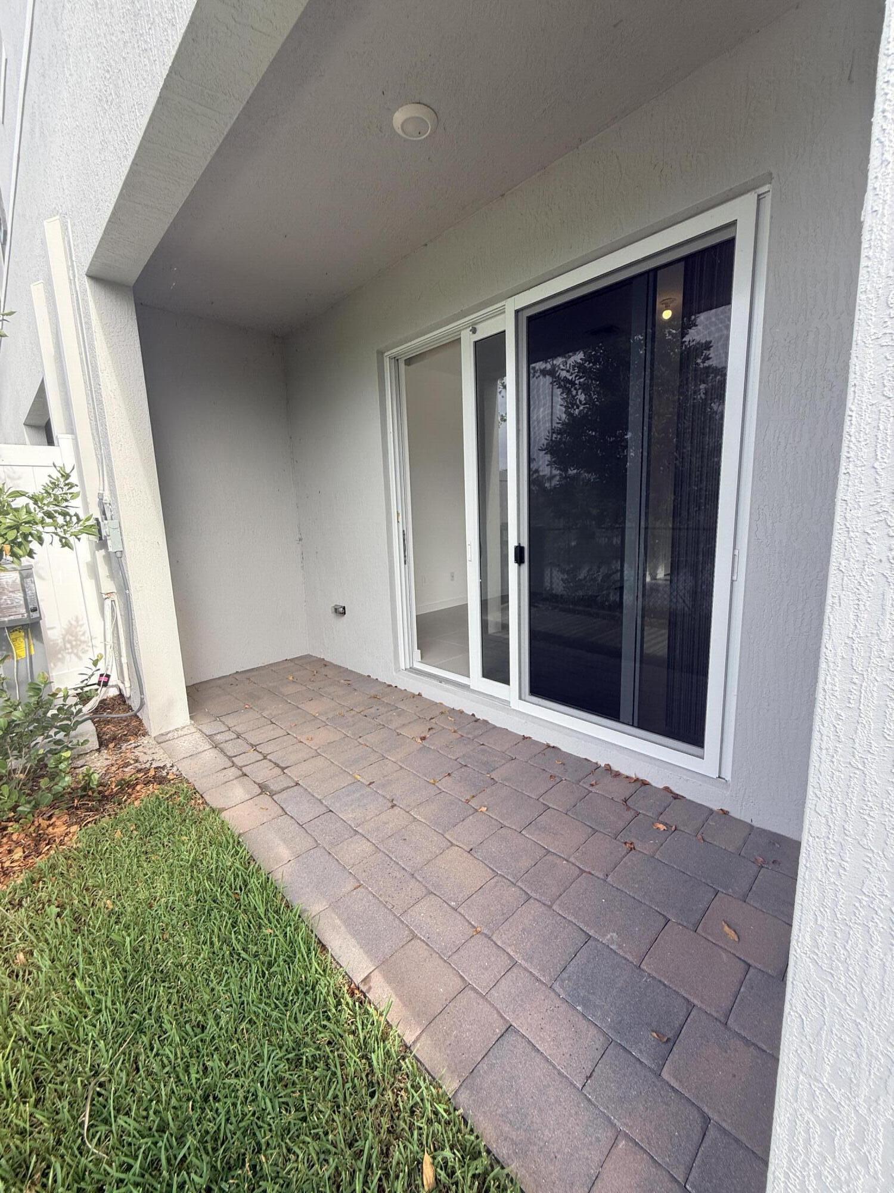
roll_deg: +2.4
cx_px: 447
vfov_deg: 102.1
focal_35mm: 14
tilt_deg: -10.0
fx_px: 482
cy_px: 596
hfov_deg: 85.7
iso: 50
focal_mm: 2.22
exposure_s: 1/273
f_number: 2.2
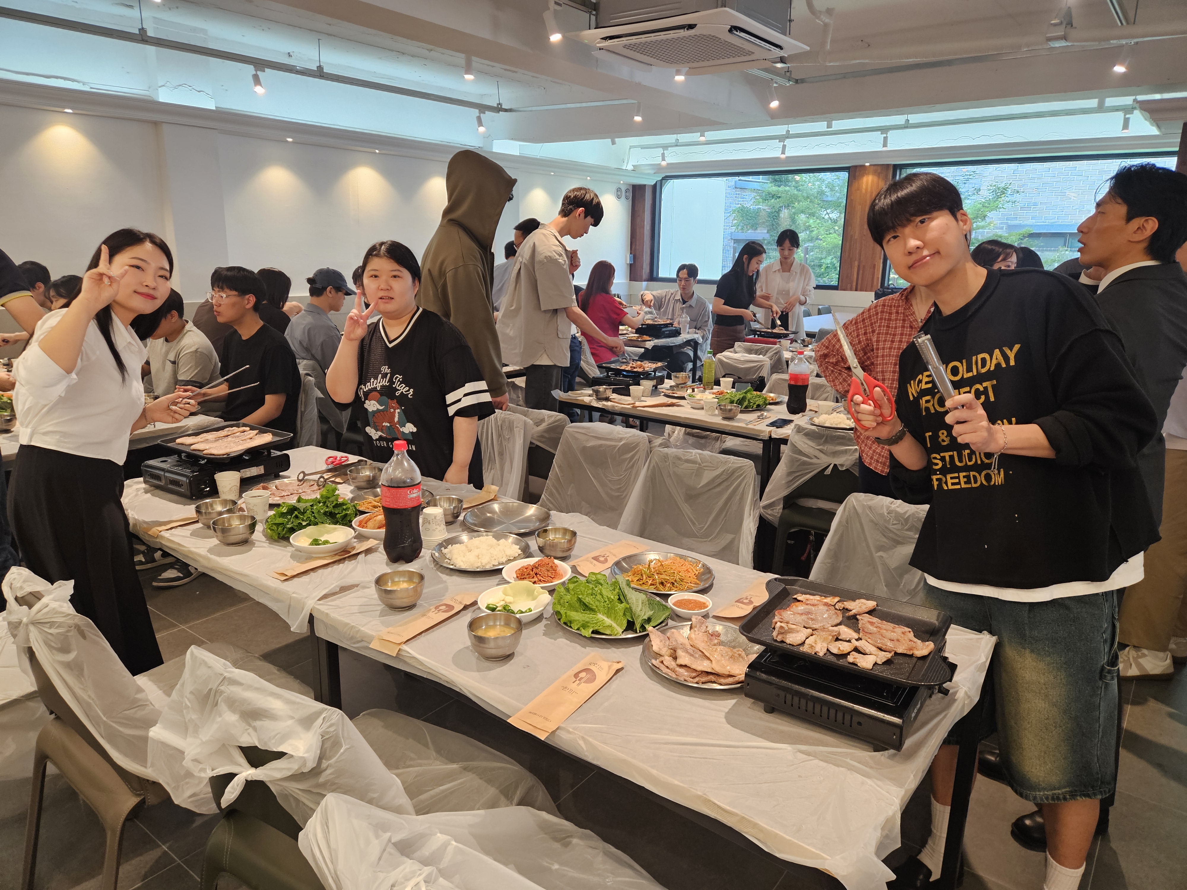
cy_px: 445
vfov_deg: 58.9
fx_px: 789
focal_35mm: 23
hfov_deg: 73.9
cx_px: 594
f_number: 1.8
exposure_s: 1/120
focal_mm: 5.4
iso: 200
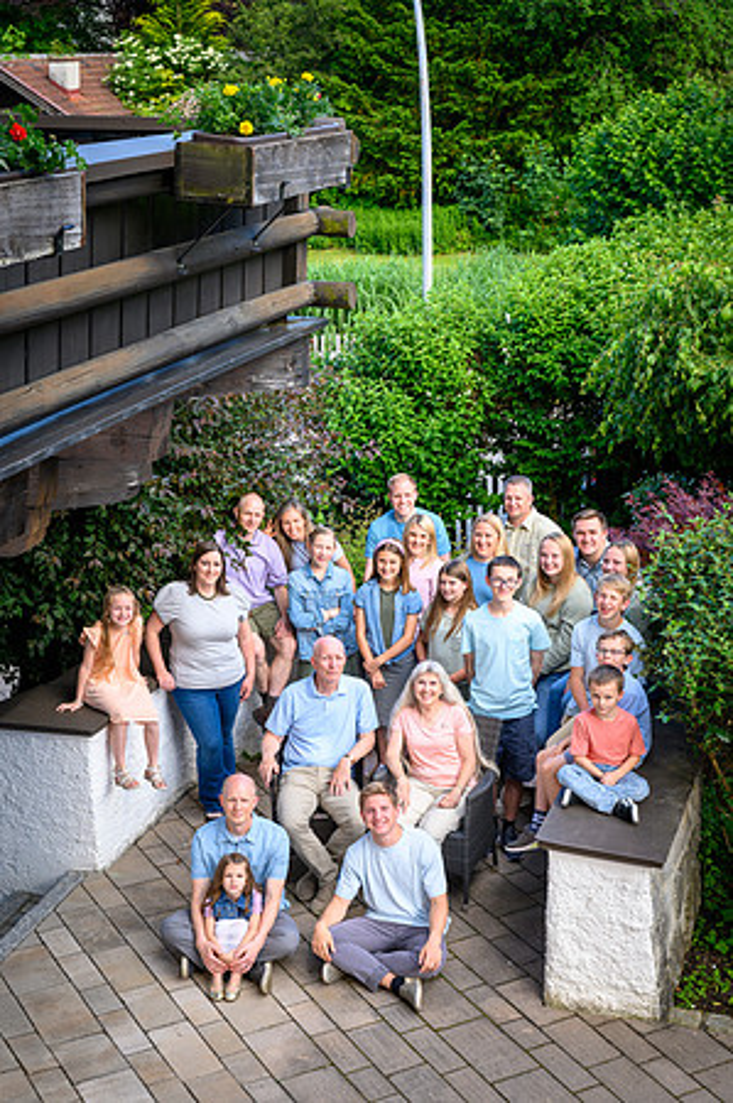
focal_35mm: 53
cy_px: 552
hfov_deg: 25.5
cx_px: 366
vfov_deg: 37.6
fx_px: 1622
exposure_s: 1/200
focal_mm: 53
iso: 400
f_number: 8
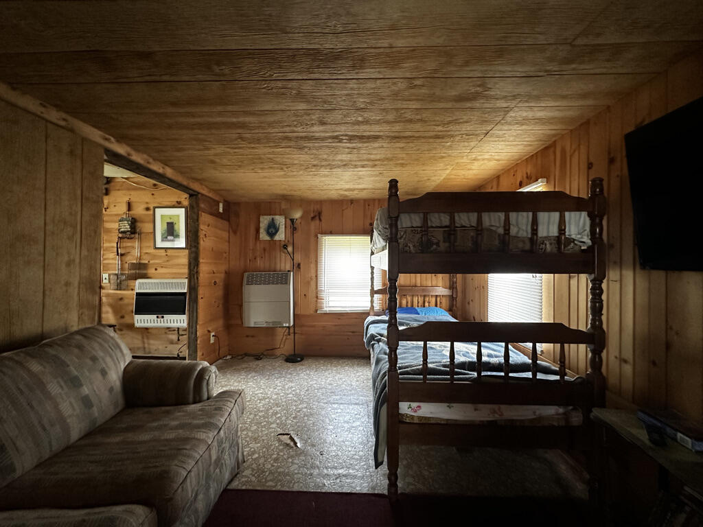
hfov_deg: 102.1
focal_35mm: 14
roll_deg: -0.7
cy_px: 264
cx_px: 352
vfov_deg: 85.7
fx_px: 284
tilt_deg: +0.2
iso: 500
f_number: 2.2
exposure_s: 1/60
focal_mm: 2.22
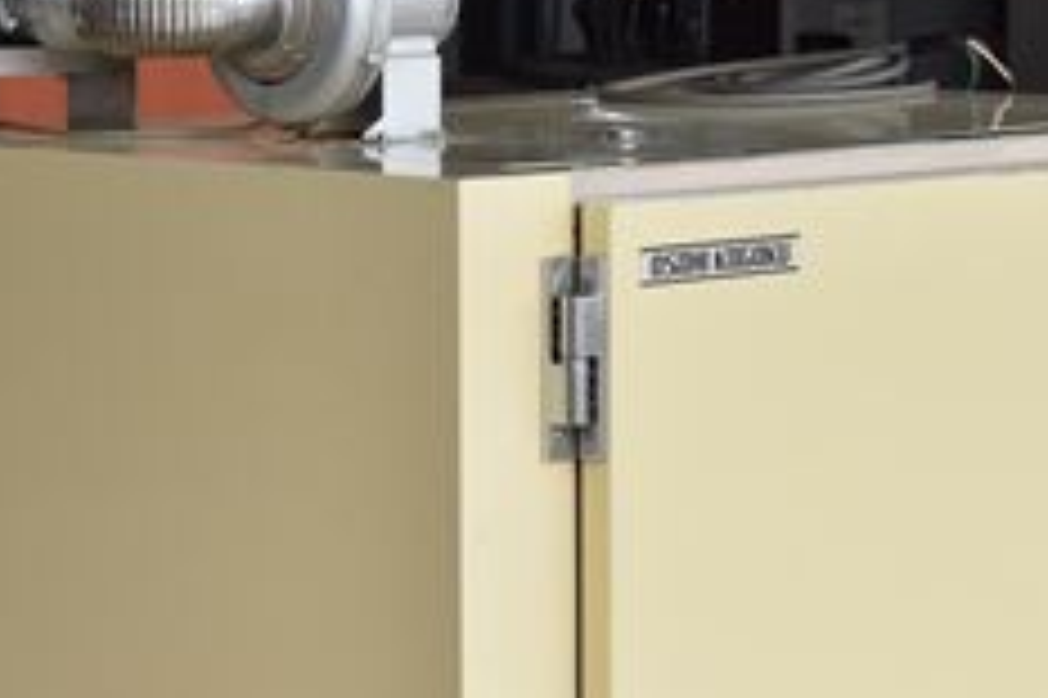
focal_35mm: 177
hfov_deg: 11.6
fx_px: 5151
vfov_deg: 7.7
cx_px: 400
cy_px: 684
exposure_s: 1/2500
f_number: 6.3
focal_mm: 55
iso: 1250
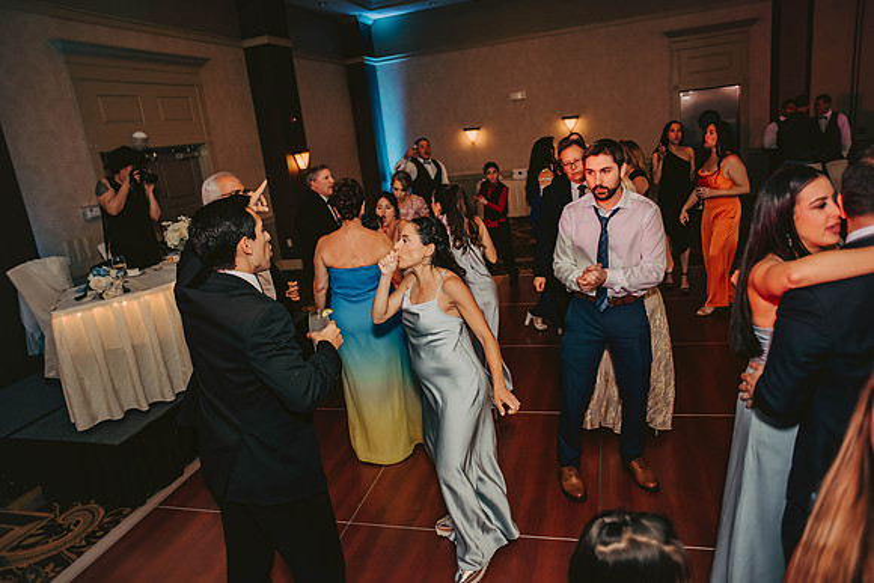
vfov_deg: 53.2
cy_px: 292
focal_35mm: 24
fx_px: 583
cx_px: 437
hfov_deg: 73.7
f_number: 2.8
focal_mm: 24
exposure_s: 1/100
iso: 800
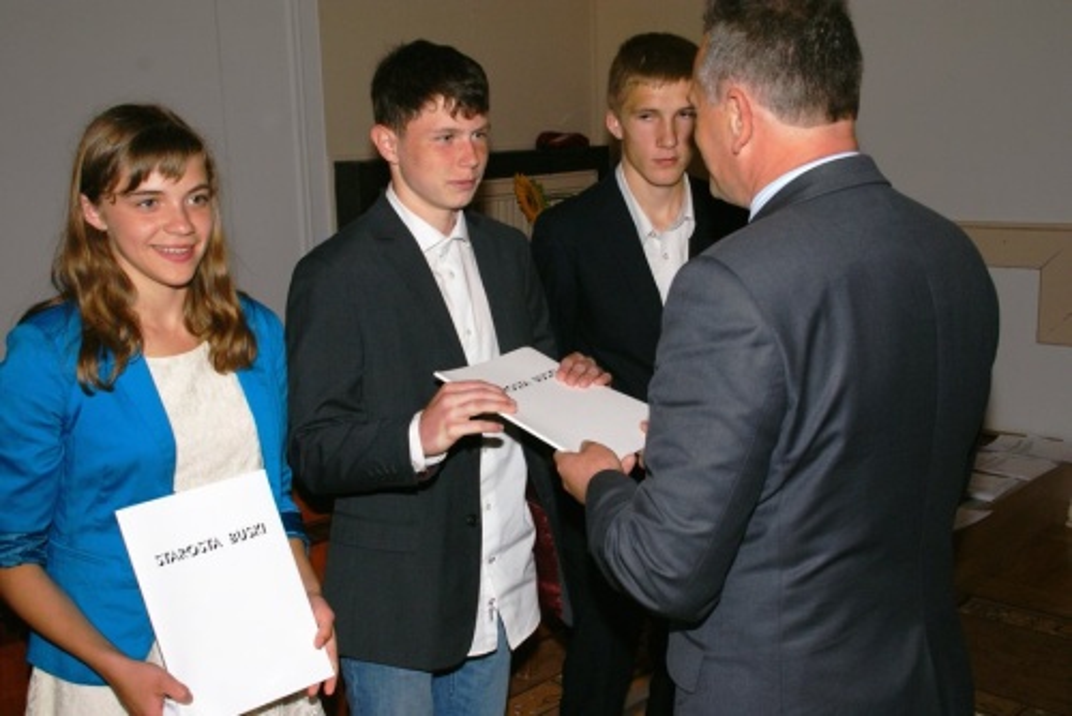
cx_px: 536
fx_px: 1251
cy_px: 358
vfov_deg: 31.9
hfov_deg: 46.4
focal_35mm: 42
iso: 400
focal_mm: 28
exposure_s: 1/160
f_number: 9
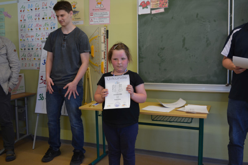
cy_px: 82
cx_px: 124
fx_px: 279
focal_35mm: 40
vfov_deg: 33.0
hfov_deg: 47.9
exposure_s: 1/80
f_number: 4.2
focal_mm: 27
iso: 400
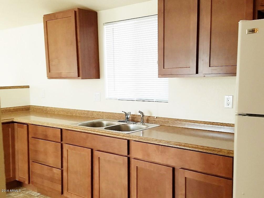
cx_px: 132
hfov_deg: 67.3
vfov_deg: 53.0
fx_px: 198
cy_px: 99
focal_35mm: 26
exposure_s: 1/60
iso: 80
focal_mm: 4.2
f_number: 1.7
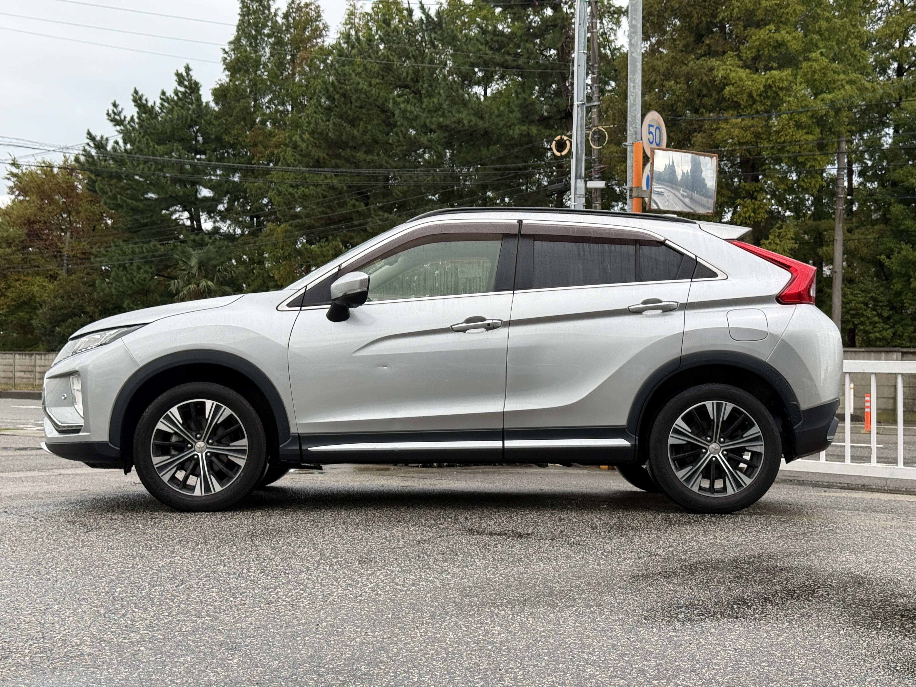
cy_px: 344
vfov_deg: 30.3
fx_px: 1270
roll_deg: -0.6
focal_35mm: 48
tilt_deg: +1.7
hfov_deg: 39.7
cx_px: 458
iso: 64
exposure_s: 1/278
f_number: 1.78
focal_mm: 6.76
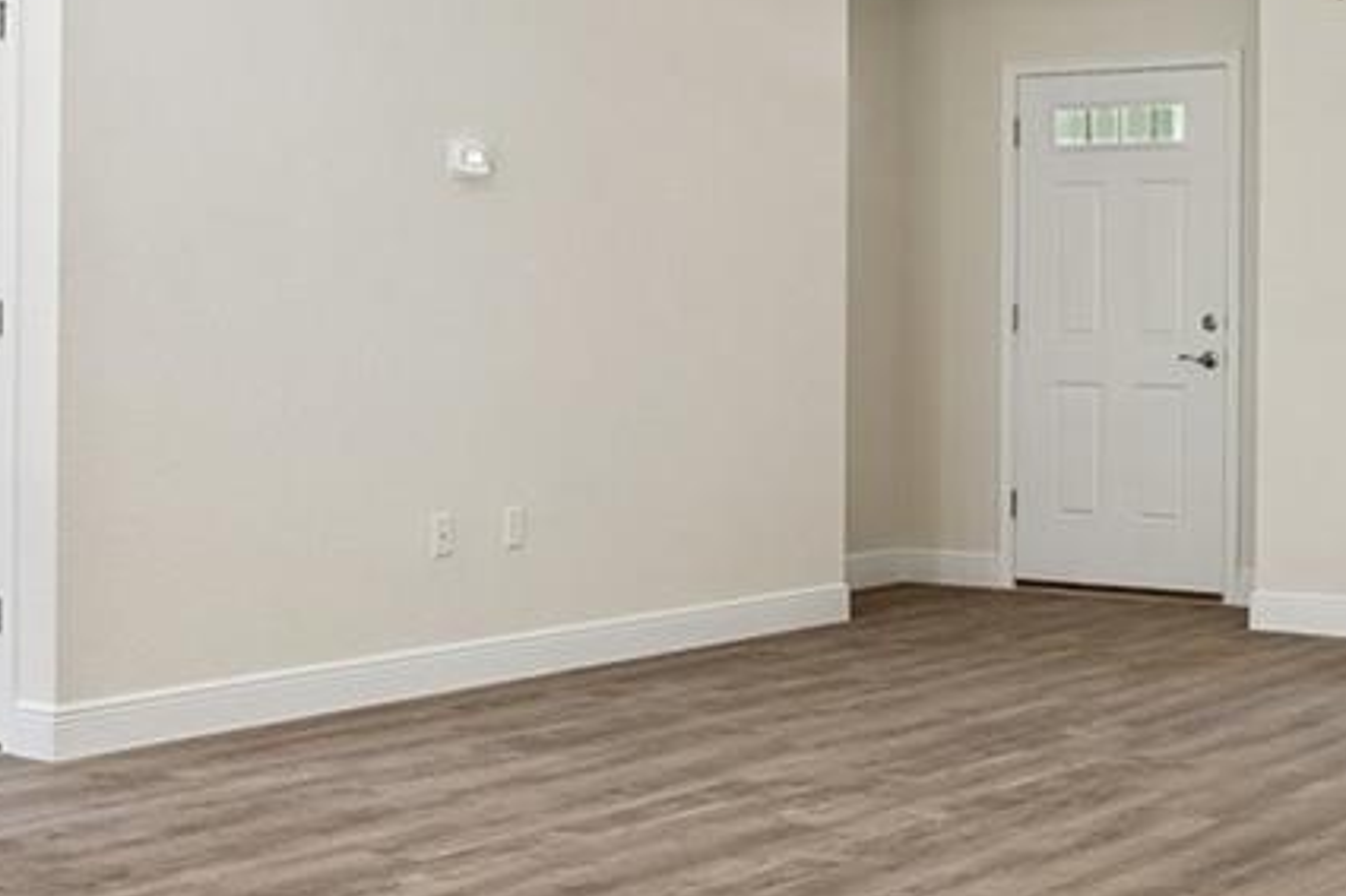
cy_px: 320
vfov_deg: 21.2
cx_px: 839
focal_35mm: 64
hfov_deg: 31.3
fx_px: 2392
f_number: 10
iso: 400
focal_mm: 17
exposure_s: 1/13
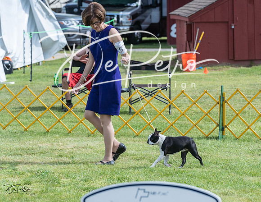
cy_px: 107
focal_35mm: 183
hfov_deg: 10.7
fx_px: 1394
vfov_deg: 8.3
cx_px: 149
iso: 320
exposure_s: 1/1250
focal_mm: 156
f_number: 5.6
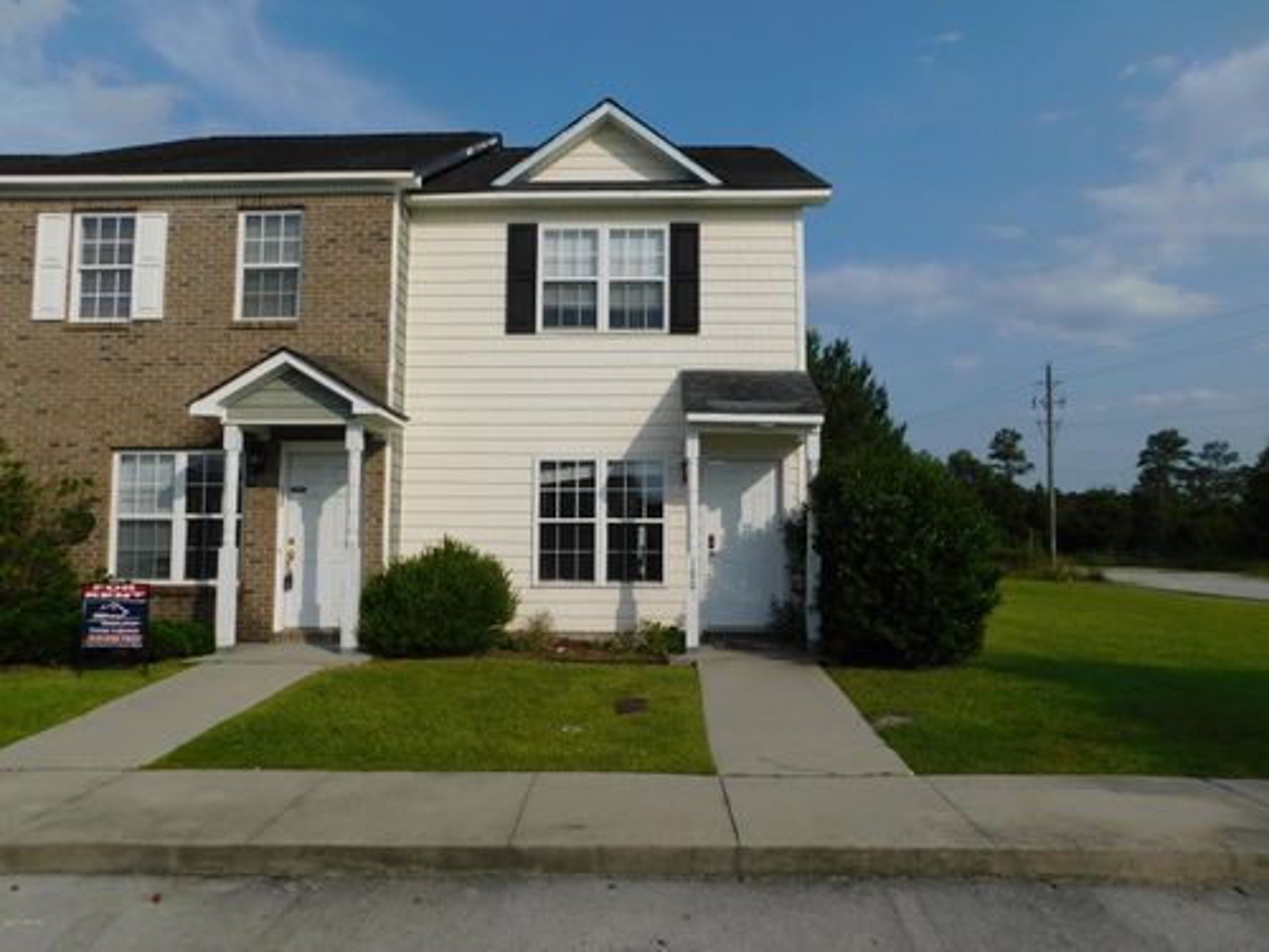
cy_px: 476
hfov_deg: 73.9
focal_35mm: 23
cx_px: 634
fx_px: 843
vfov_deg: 58.9
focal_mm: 4
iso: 125
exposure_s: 1/1000
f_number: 6
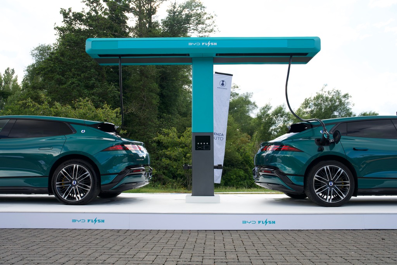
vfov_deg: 42.3
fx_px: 342
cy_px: 132
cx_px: 198
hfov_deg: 60.3
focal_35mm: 31
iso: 250
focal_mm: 31
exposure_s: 1/200
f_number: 5
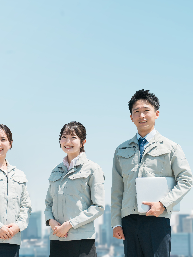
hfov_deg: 15.3
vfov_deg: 20.4
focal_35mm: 96
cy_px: 129
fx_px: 714
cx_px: 39
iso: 250
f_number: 2.8
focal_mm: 66
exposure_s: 1/3200
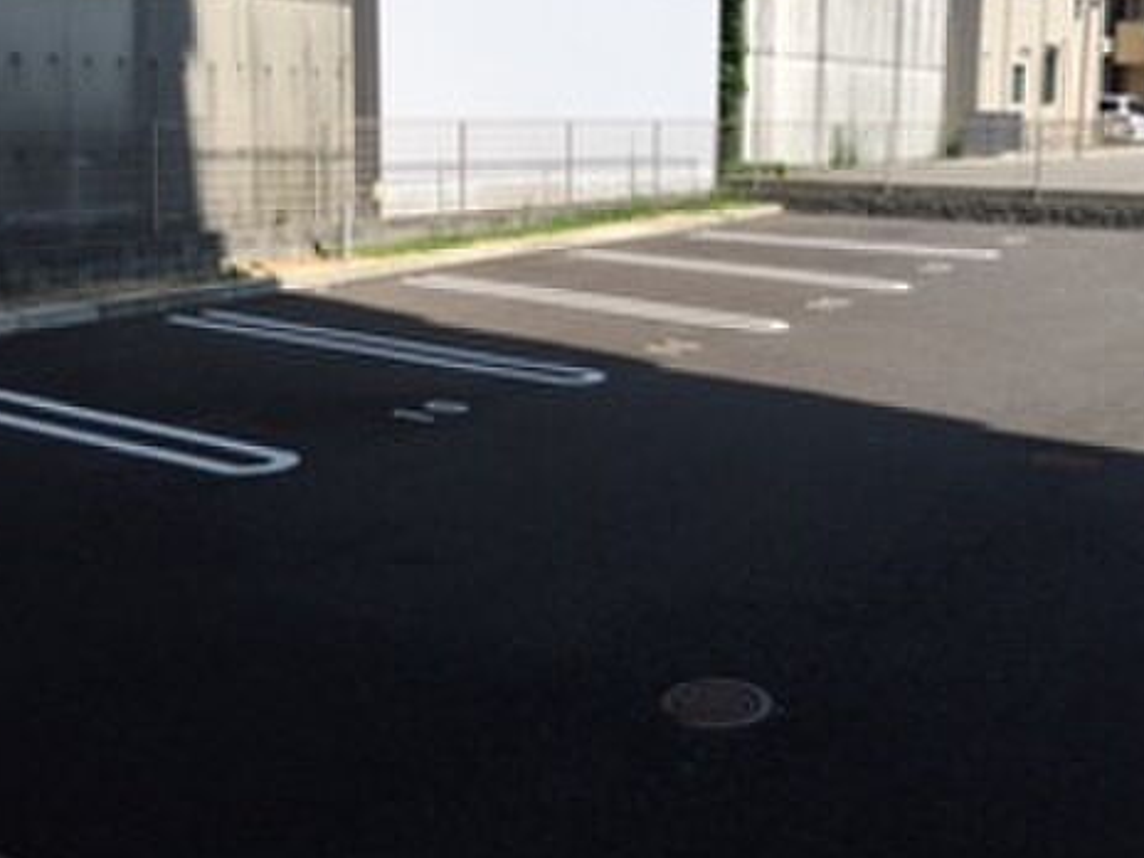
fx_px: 1322
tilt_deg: -5.5
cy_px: 288
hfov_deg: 46.7
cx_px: 631
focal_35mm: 40
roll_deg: +0.2
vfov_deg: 35.6
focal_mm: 4.15
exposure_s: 1/1570
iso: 25
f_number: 2.2
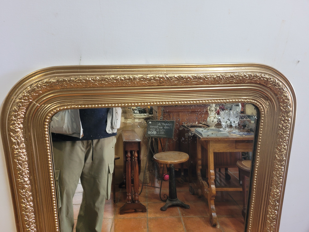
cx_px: 154
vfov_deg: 53.1
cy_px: 116
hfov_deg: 67.3
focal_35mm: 26
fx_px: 232
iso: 250
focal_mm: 5.4
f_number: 1.8
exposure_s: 1/50
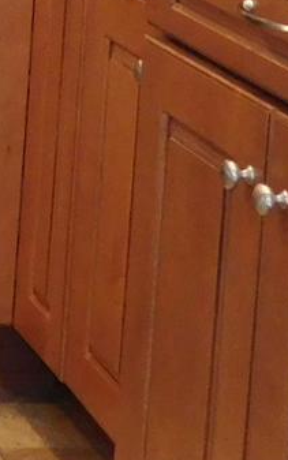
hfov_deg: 8.0
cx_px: -460
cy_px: -184
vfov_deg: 13.5
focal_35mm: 148
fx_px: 1856
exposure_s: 1/30
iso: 320
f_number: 3
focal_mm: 4
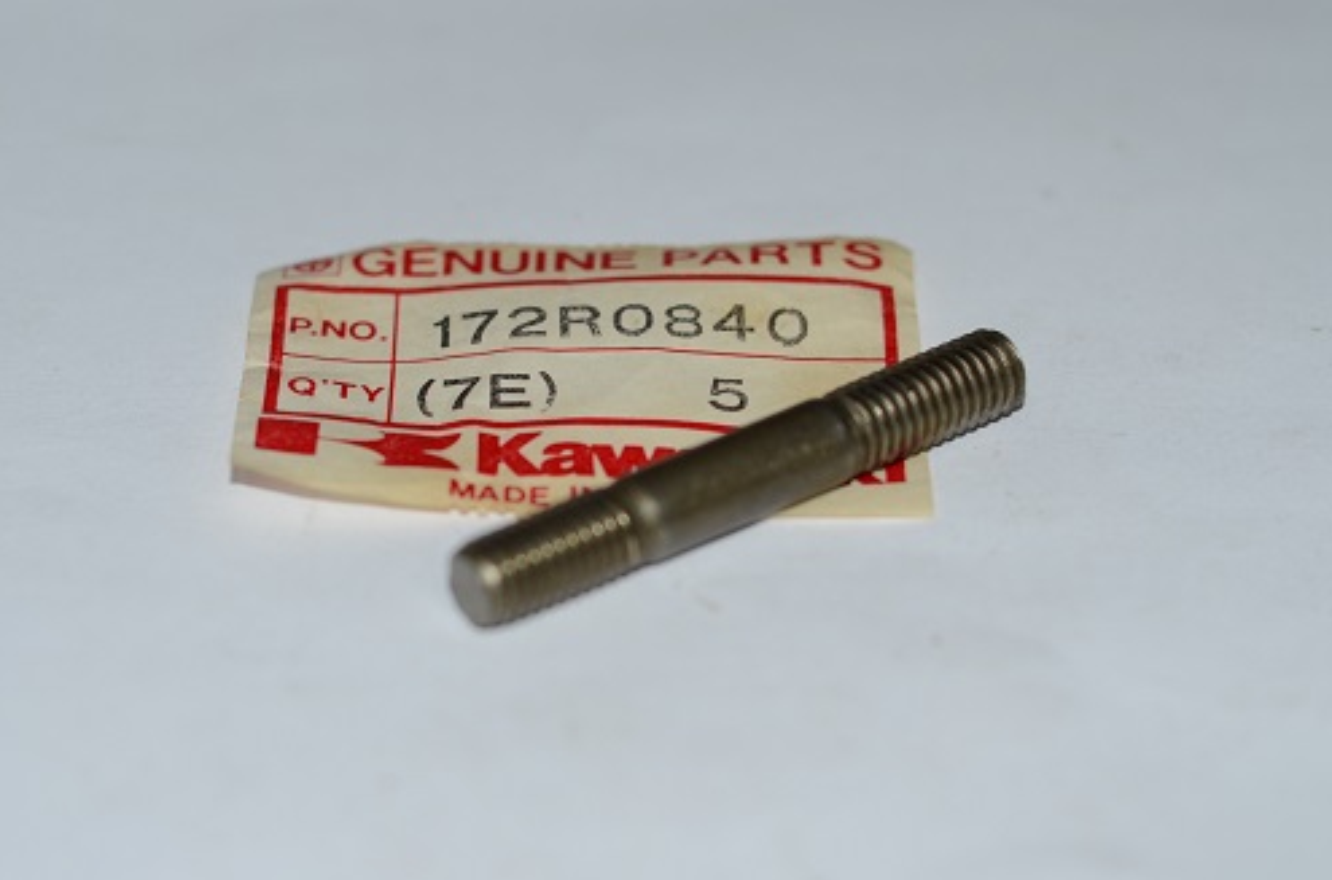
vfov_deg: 14.0
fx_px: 3579
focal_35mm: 97
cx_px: 622
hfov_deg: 21.1
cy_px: 480
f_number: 2.8
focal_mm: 50
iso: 100
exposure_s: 1/60
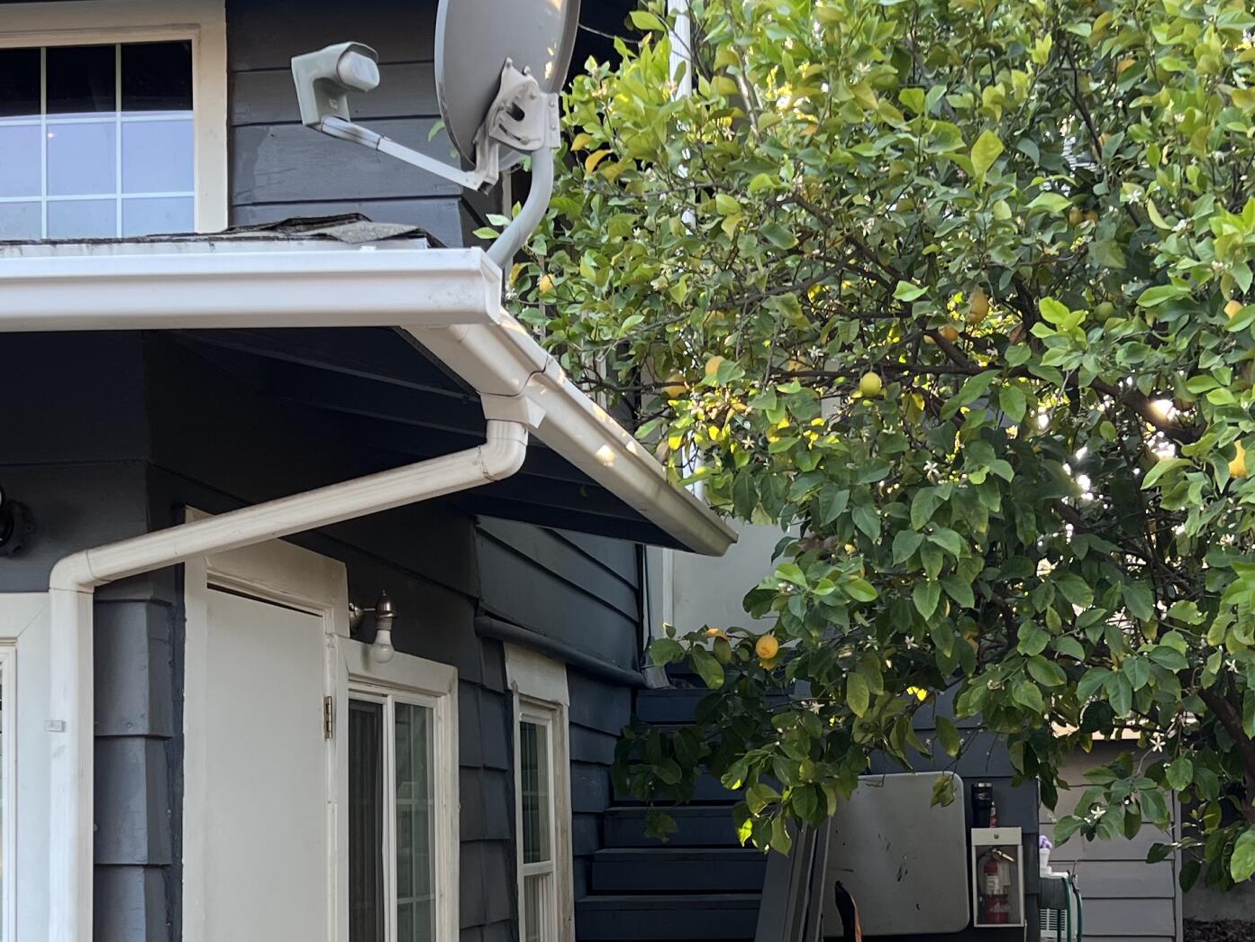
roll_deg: +0.8
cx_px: 774
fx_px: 2030
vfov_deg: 25.5
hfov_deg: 34.2
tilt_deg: +0.4
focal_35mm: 56
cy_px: 801
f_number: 1.5
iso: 64
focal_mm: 5.7
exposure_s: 1/121
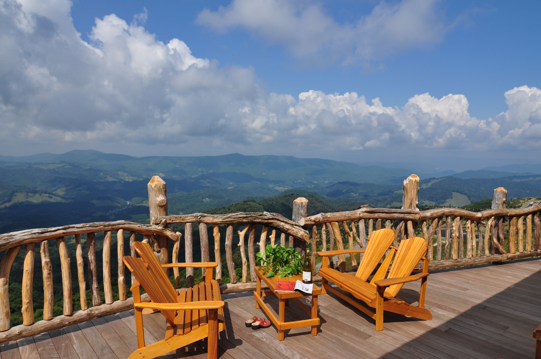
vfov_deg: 50.3
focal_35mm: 26
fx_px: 383
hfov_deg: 70.5
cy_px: 180
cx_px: 270
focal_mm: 17
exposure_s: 1/1250
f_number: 8
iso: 200
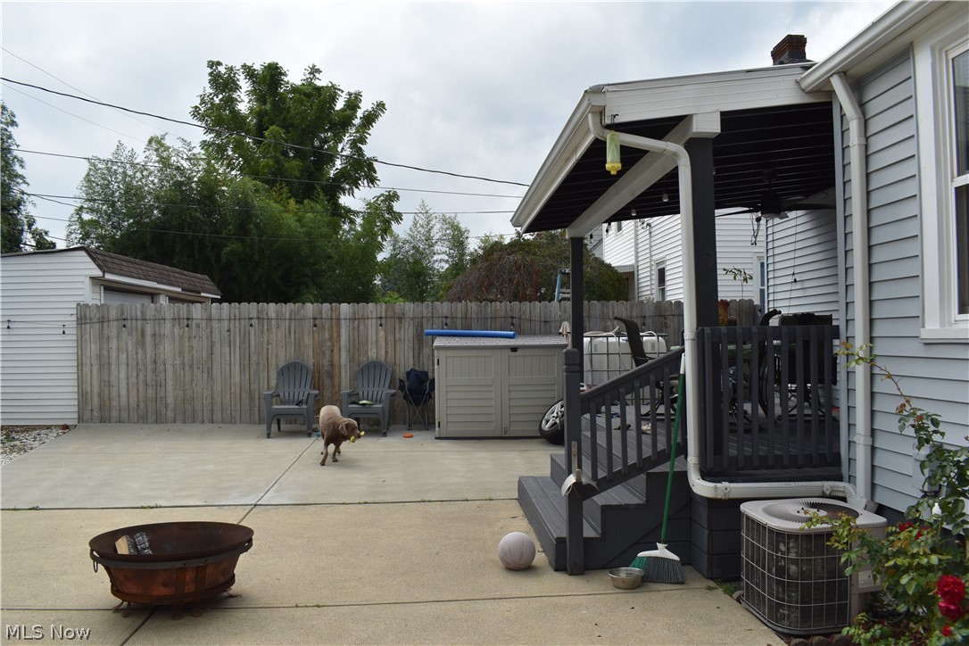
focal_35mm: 27
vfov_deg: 47.9
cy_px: 323
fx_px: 727
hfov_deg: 67.4
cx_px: 484
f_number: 8
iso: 125
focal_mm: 18
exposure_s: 1/250
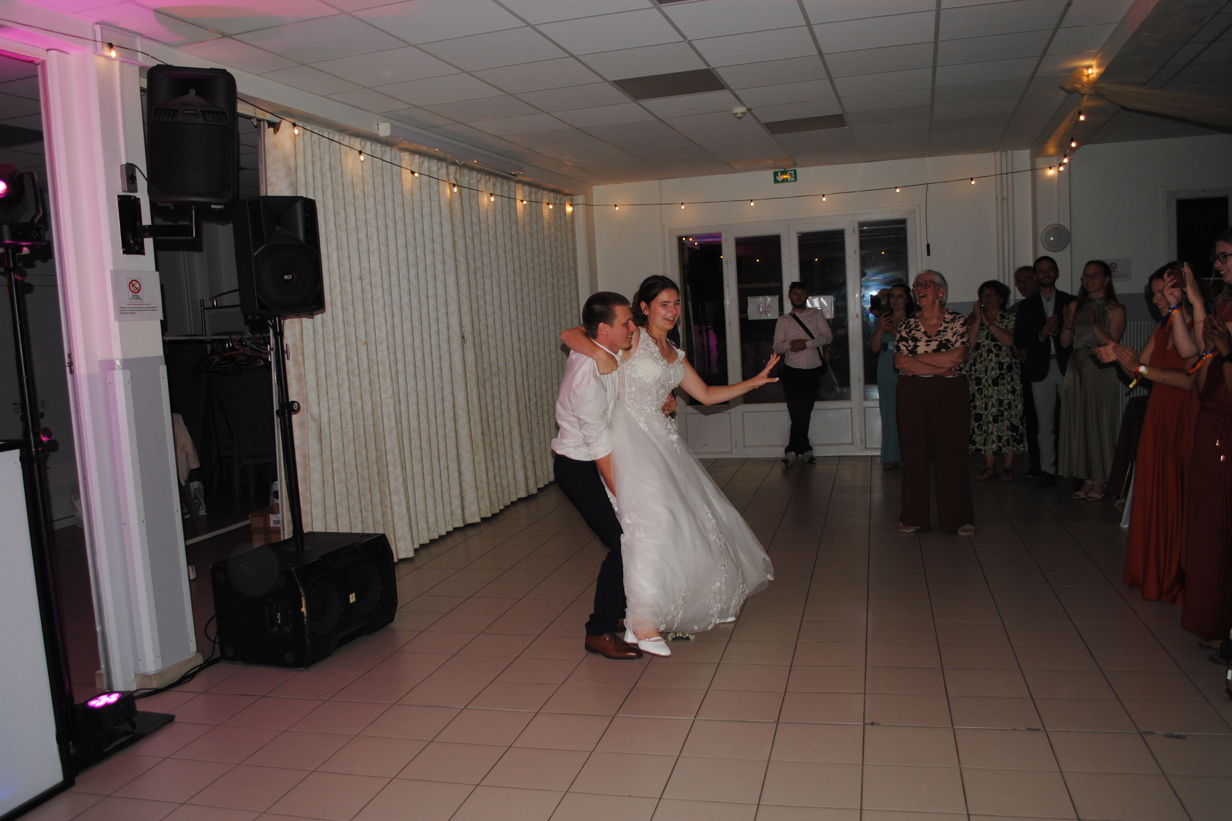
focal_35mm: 28
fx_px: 958
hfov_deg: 65.5
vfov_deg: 46.4
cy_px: 415
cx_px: 608
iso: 200
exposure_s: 1/60
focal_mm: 18
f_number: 3.5
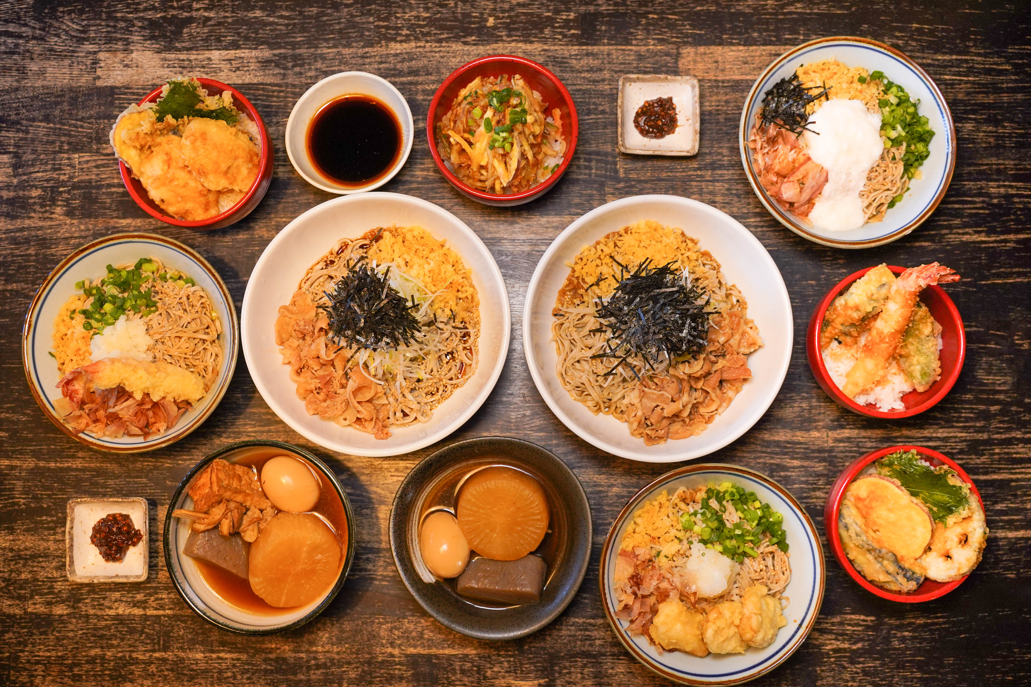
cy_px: 344
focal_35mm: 32
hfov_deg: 58.7
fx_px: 916
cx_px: 516
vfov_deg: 41.1
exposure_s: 1/100
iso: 1250
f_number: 5
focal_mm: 32
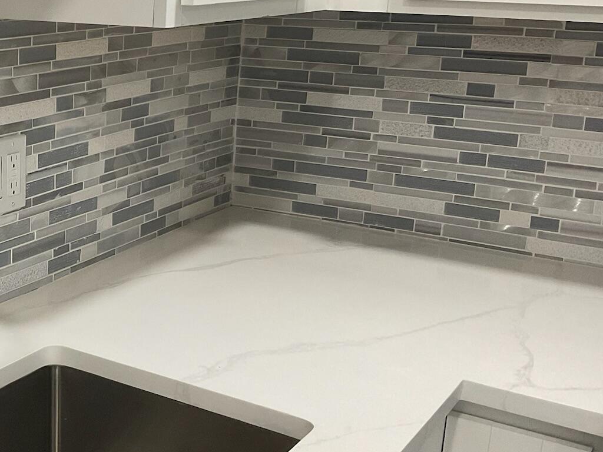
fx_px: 1010
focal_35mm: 58
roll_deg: -0.9
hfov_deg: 31.1
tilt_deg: -16.5
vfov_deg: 25.2
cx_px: 19
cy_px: 230
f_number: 1.8
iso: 64
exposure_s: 1/63
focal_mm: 3
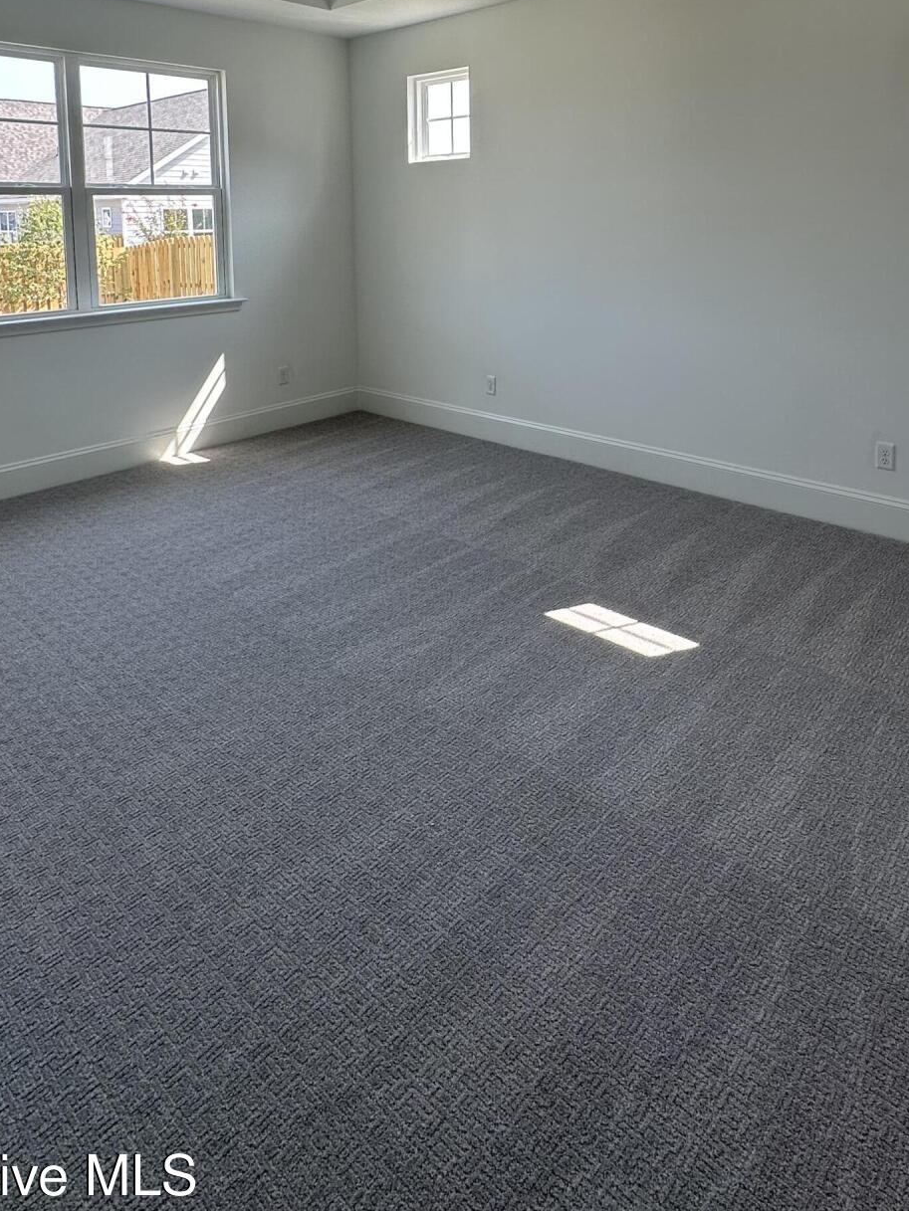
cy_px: 272
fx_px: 805
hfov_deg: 58.7
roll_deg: -0.2
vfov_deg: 68.1
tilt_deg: -4.0
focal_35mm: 23
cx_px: 519
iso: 40
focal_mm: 2.22
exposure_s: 1/135
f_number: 2.2
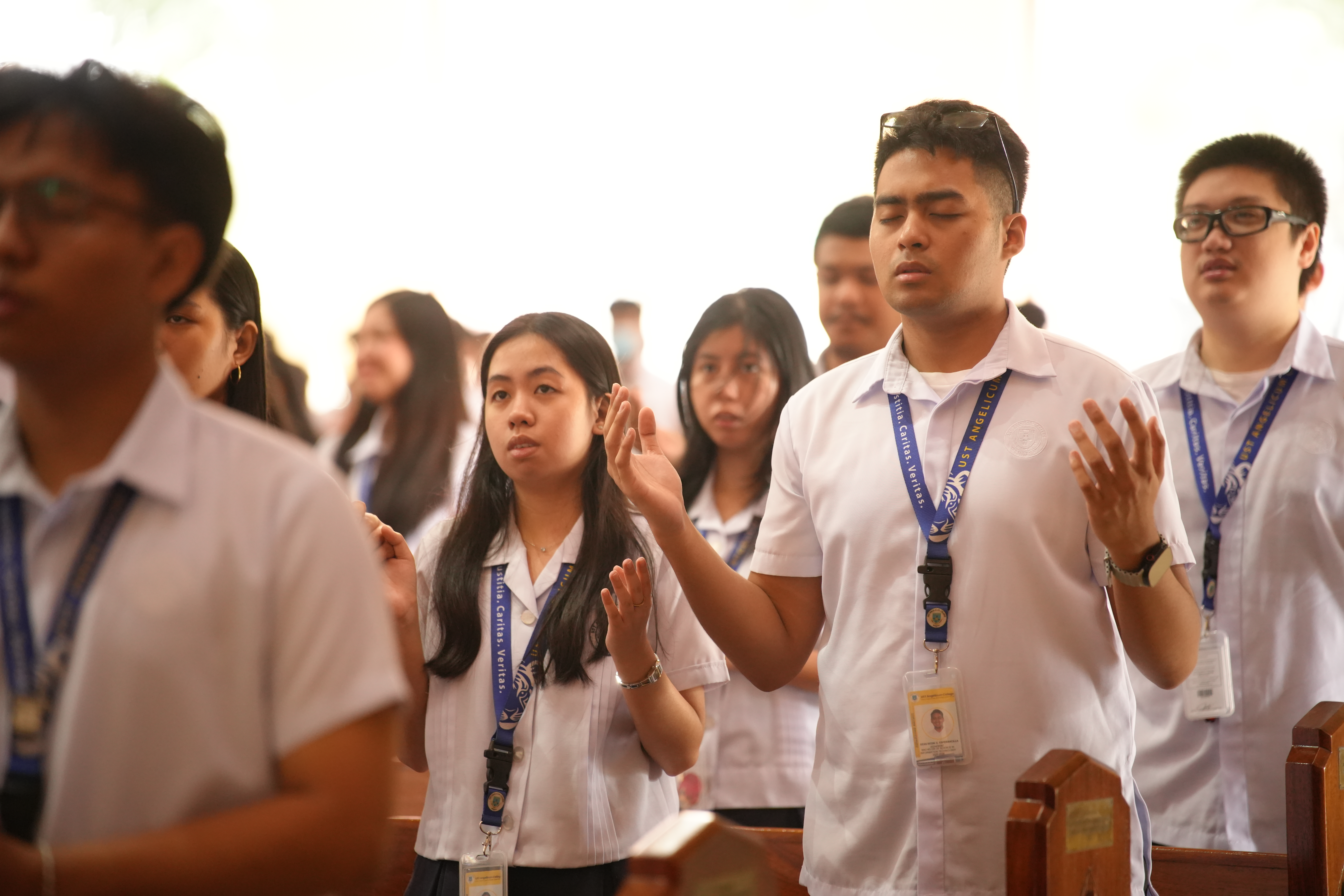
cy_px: 448
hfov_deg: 13.7
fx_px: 5600
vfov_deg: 9.1
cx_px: 672
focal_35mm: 150
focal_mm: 150
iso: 3200
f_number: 2.8
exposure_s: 1/125
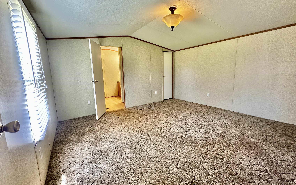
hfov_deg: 101.5
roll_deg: +1.6
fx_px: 121
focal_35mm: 15
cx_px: 146
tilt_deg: -9.1
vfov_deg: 74.8
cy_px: 91
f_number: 2.2
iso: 200
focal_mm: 2.22
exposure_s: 1/60
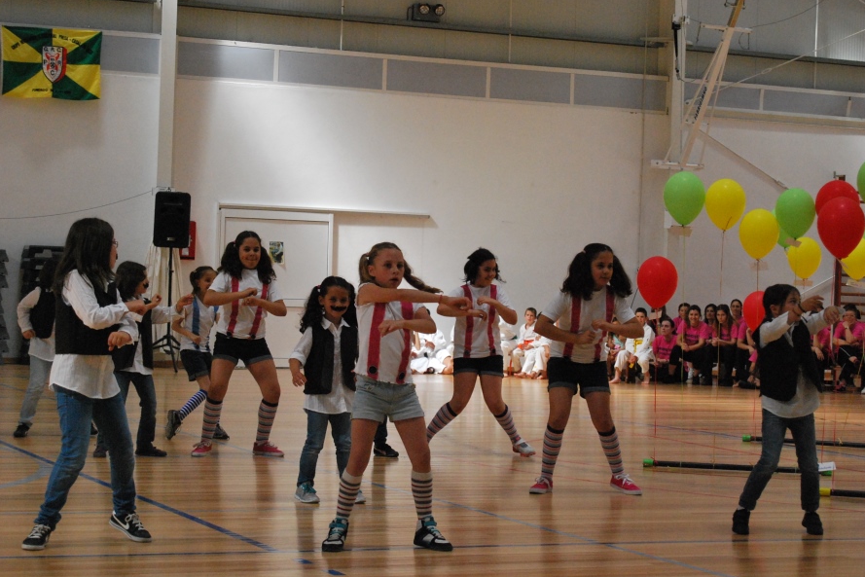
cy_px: 288
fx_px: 2007
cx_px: 430
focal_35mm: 84
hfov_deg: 24.3
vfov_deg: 16.4
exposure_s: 1/1250
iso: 1600
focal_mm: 55
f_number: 5.6
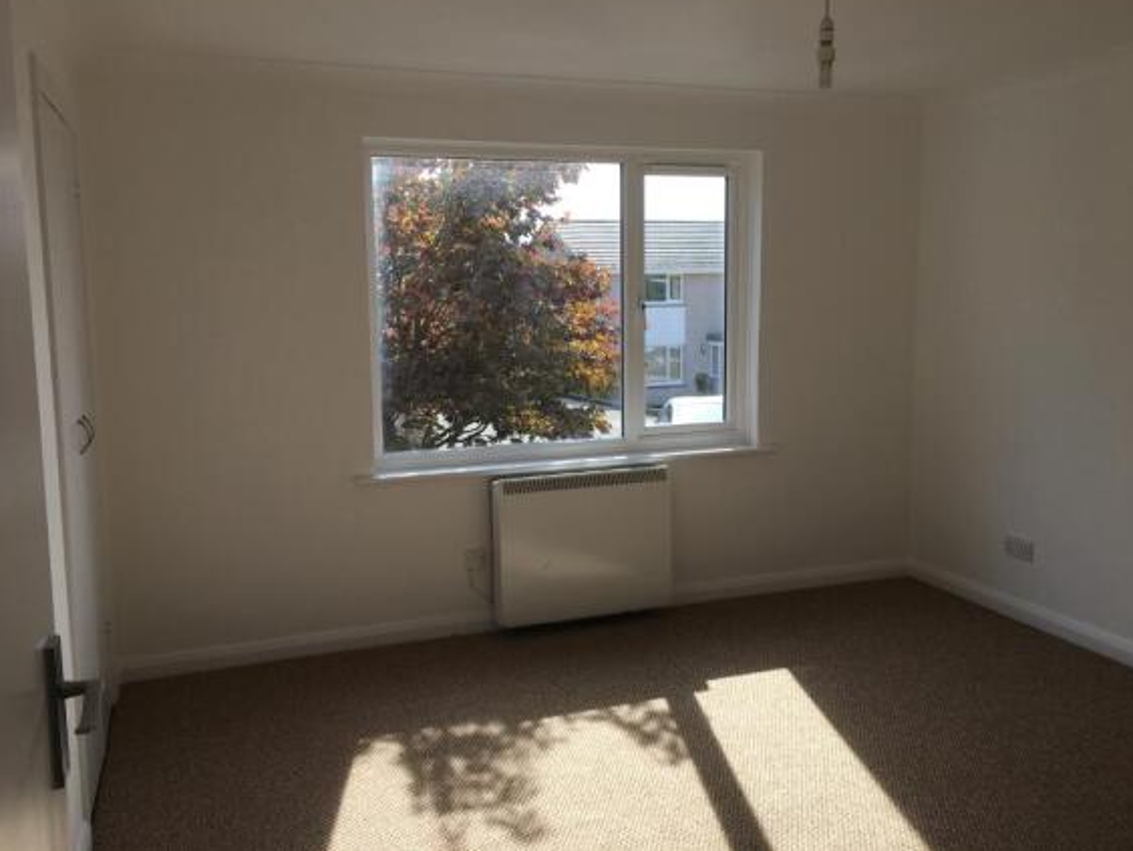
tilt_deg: -6.6
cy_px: 415
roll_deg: +0.4
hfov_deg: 59.9
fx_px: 983
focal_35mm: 30
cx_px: 571
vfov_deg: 46.8
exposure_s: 1/405
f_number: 2.2
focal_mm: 4.15
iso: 25
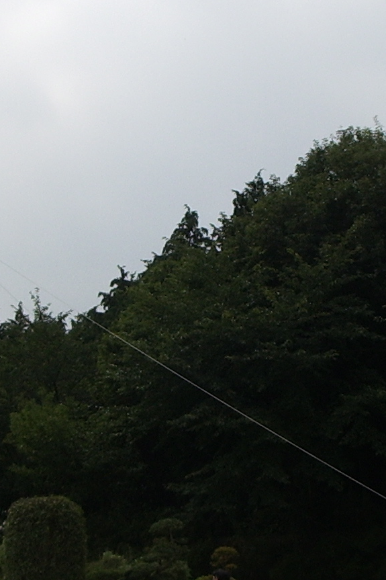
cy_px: 289
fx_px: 1738
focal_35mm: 108
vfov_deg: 18.9
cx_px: 203
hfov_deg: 12.7
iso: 50
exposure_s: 1/800
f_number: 4.3
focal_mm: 5.8
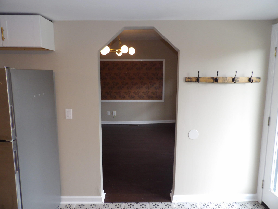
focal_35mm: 24
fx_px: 193
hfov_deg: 71.6
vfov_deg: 56.8
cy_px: 104
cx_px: 139
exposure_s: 1/33
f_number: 3.2
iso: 193
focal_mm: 4.3
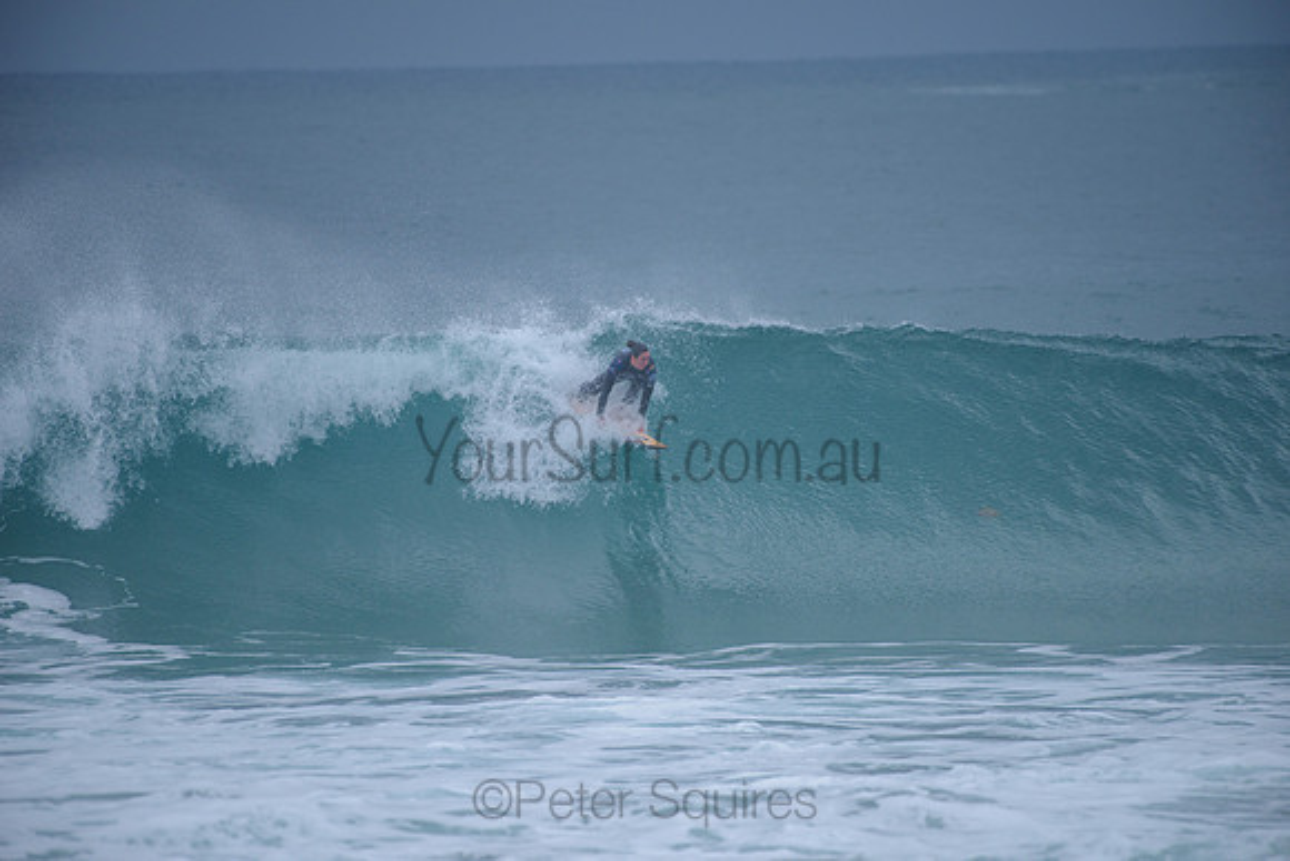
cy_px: 430
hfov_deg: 4.1
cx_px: 645
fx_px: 17920
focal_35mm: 500
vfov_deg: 2.8
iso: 280
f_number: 5.6
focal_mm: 500
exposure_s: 1/2000
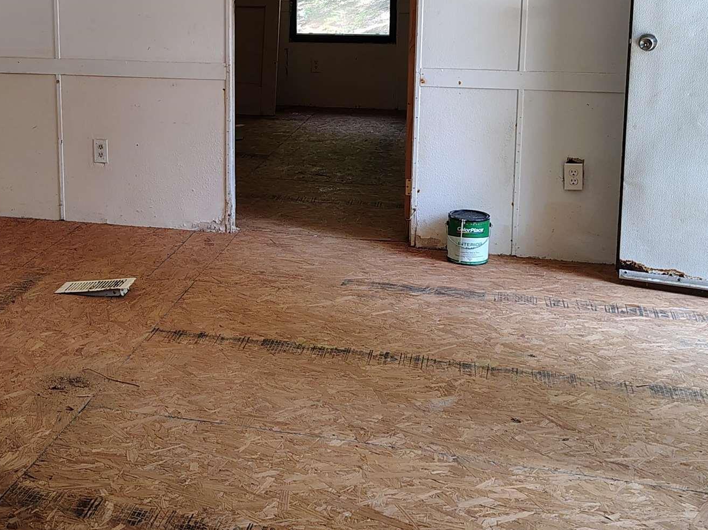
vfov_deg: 25.7
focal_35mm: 56
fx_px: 1145
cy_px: 124
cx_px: 130
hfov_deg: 33.3
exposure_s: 1/111
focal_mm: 5.56
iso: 236
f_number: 1.8
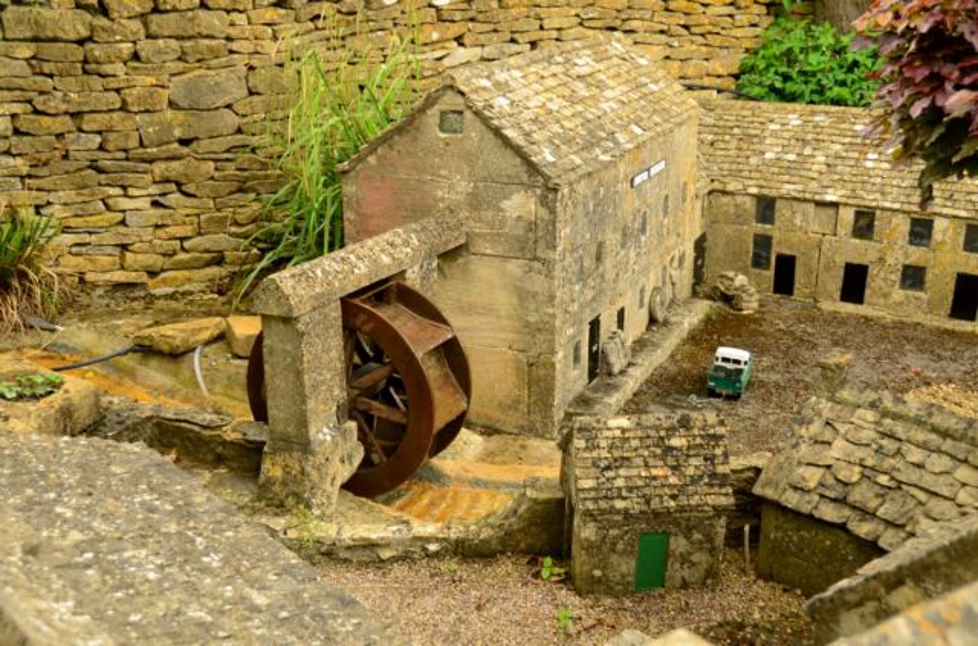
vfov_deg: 28.8
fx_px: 1260
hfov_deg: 42.4
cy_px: 323
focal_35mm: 46
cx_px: 489
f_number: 4
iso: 200
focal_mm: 31
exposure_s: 1/160
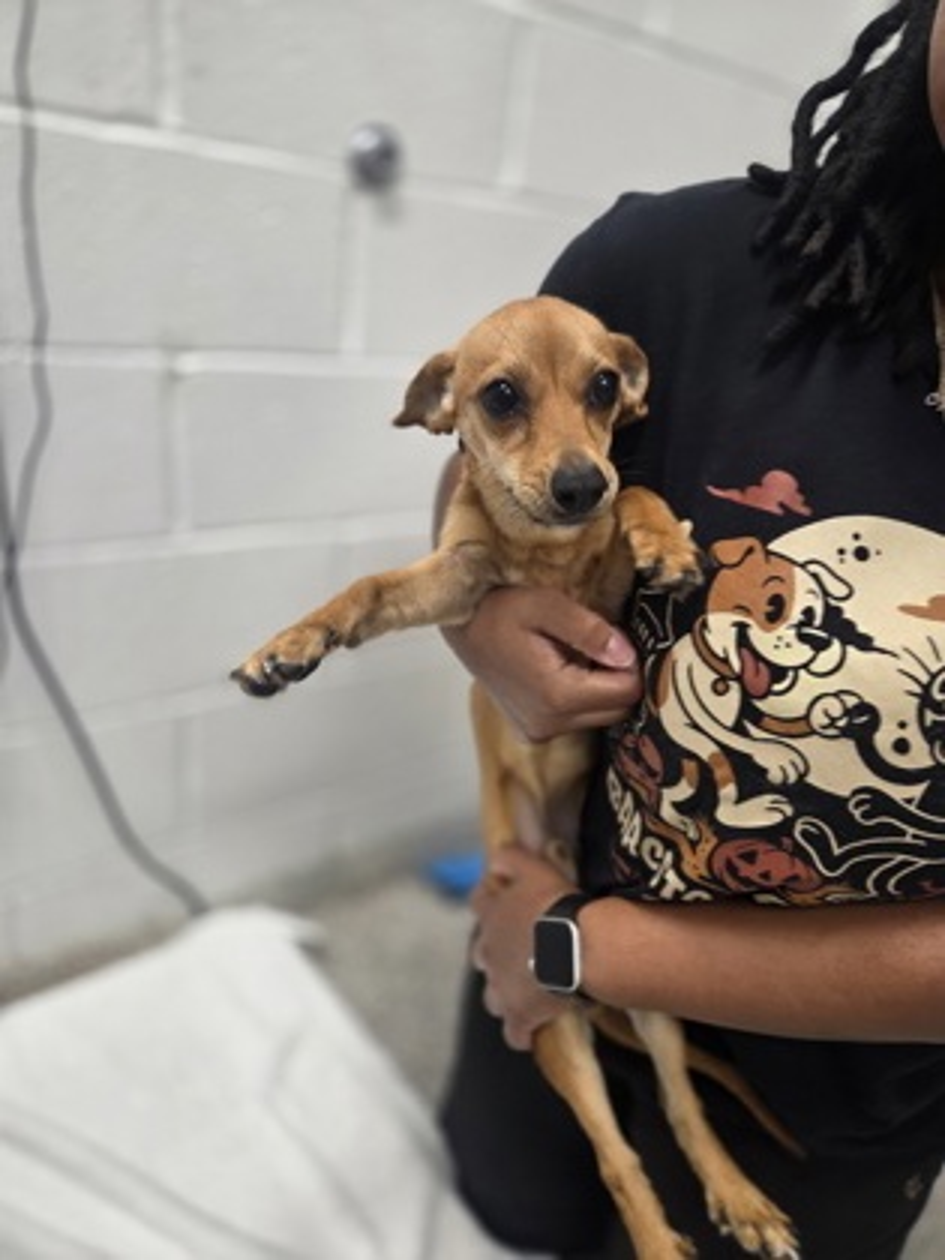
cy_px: 630
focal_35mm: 23
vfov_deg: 73.9
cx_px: 472
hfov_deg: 58.9
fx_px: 837
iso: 100
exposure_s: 1/50
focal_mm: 5.4
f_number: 1.8
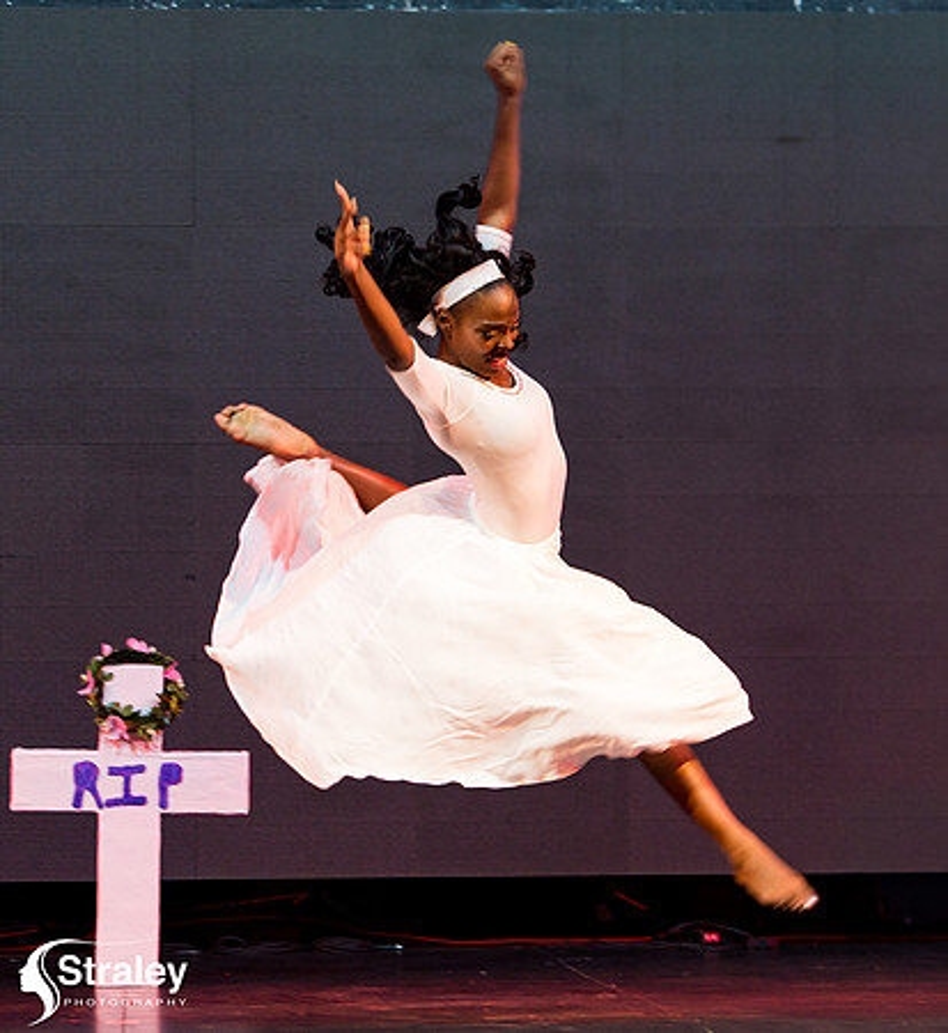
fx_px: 5331
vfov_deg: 11.1
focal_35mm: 165
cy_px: 485
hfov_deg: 10.2
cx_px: 532
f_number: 5
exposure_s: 1/160
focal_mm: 105
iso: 3200
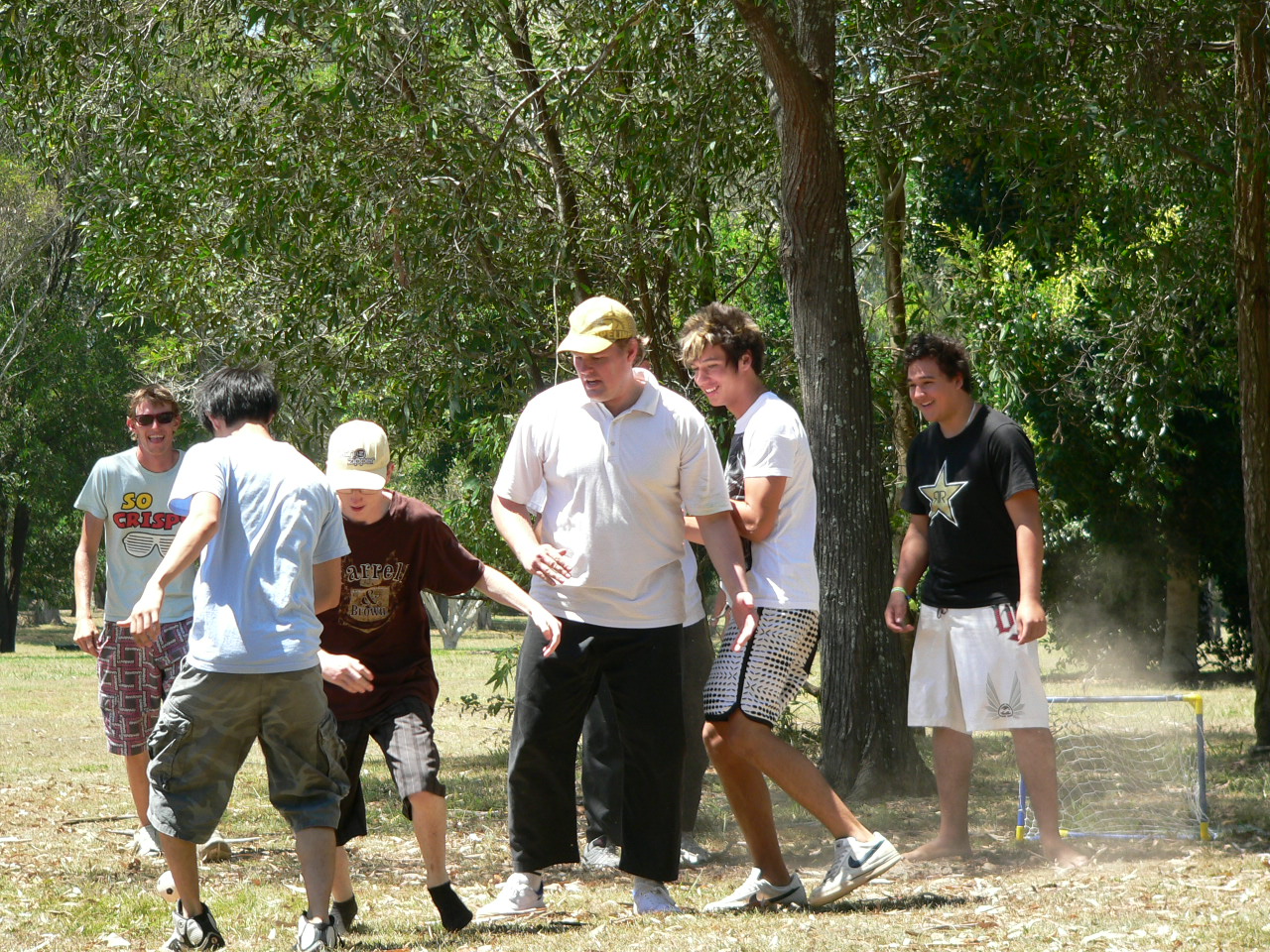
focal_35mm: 136
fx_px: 4990
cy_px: 476
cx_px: 635
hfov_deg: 14.5
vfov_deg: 10.9
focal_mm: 22.7
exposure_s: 1/320
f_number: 2.8
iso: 80
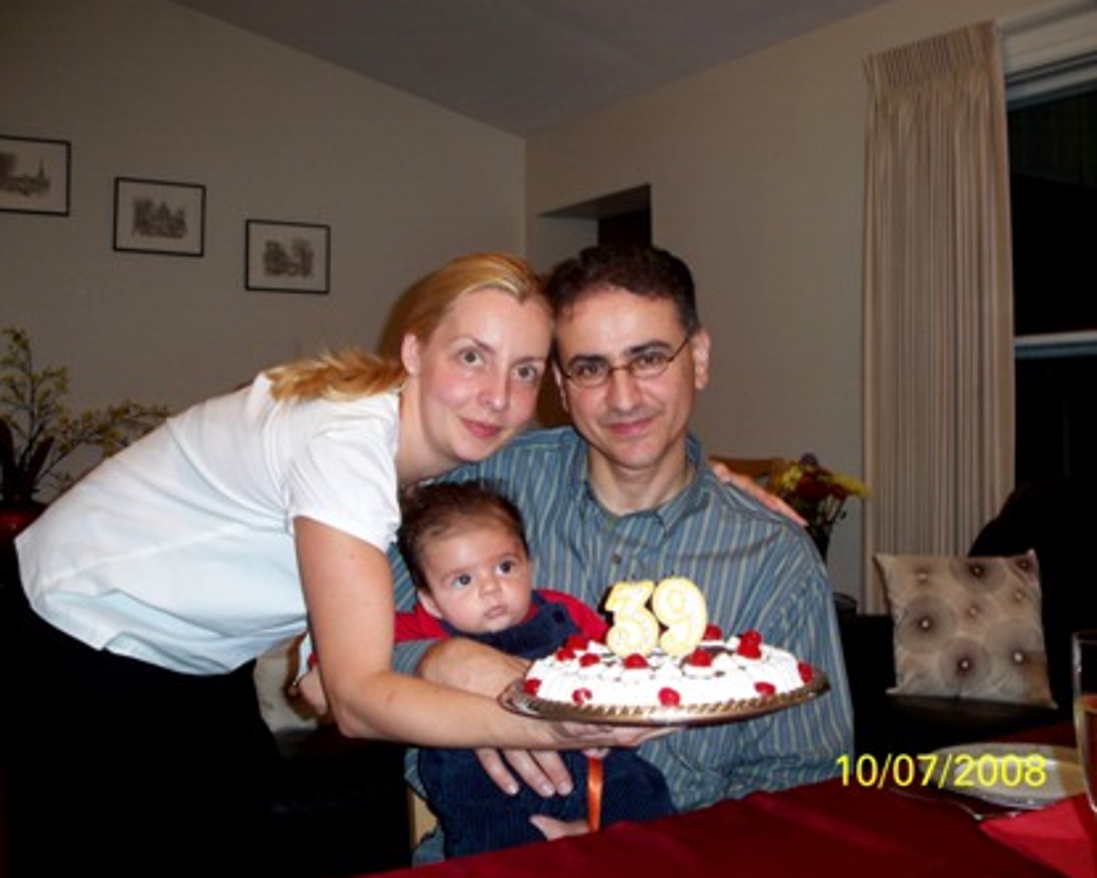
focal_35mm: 39
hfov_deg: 46.8
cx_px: 547
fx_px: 1266
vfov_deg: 38.2
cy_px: 439
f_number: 3.4
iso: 200
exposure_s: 1/30
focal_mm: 7.9
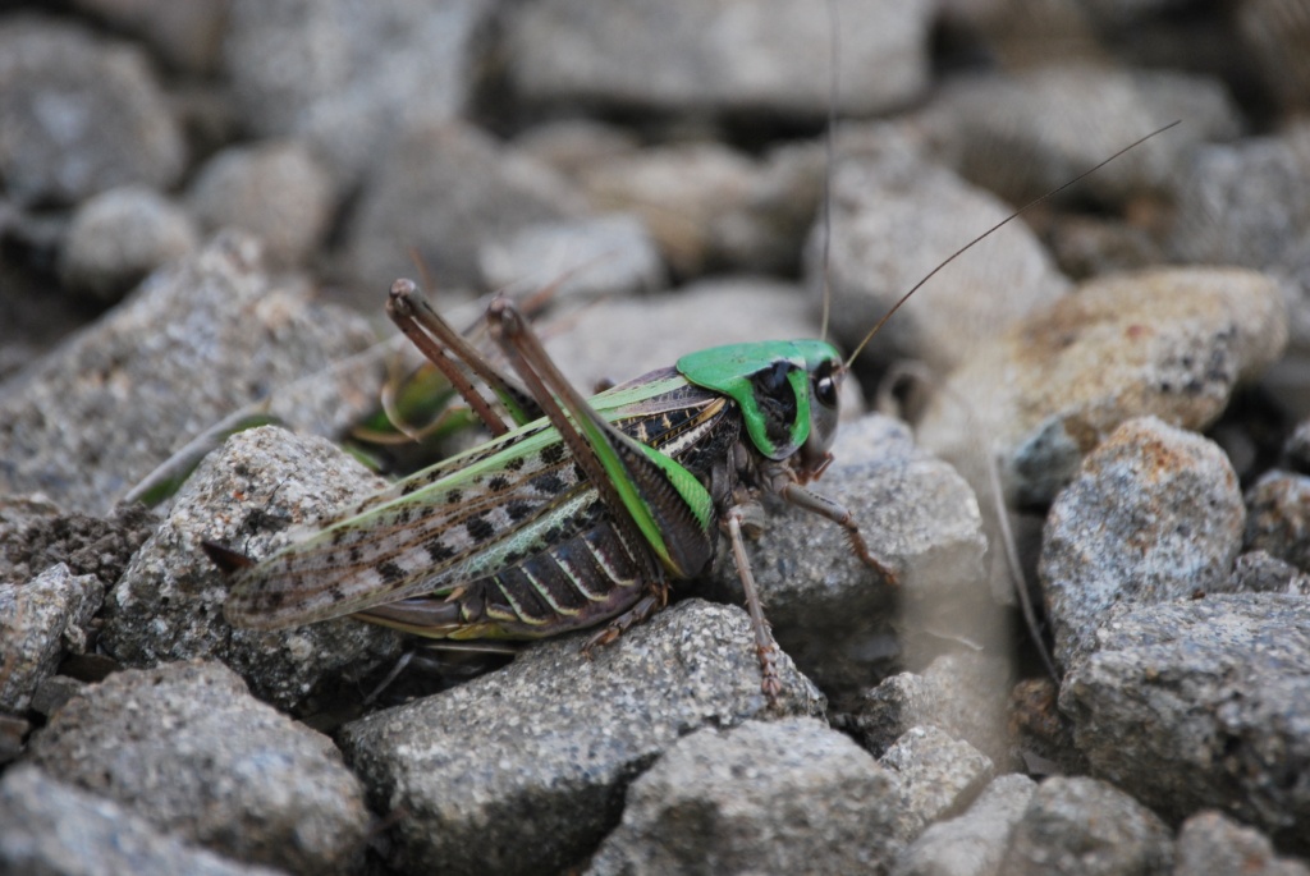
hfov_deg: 6.9
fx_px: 10927
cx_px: 655
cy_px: 438
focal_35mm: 300
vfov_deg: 4.6
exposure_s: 1/500
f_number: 5.6
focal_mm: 200
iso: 450
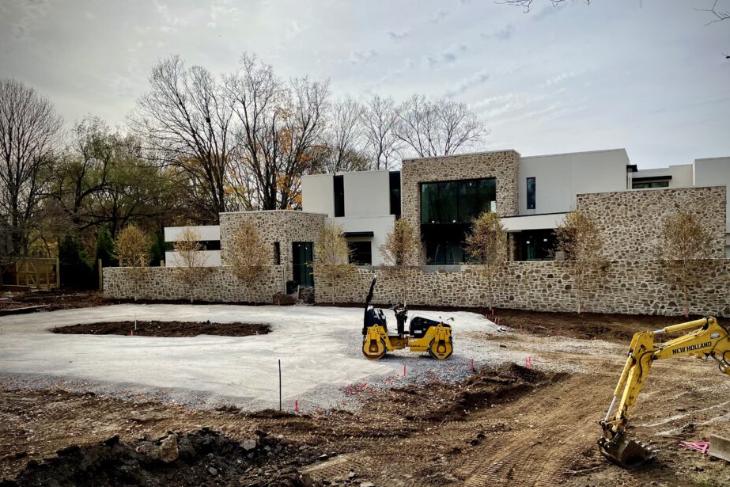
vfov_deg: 43.5
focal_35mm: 30
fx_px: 608
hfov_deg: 61.8
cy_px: 272
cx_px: 398
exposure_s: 1/5291
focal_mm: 4.2
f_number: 1.6
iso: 32
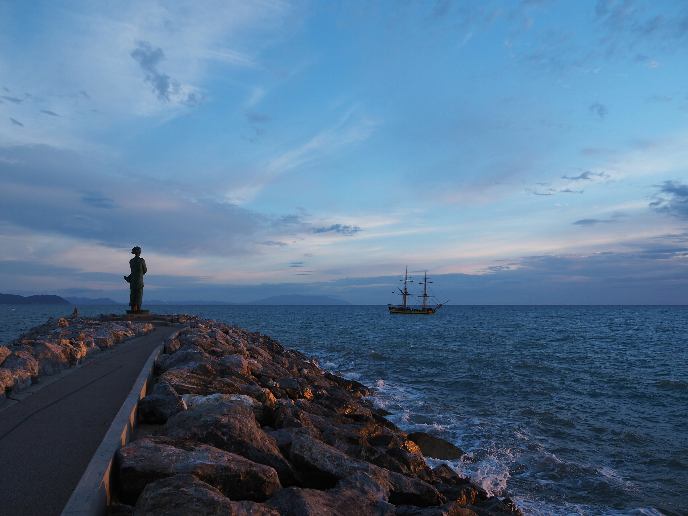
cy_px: 258
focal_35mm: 28
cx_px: 344
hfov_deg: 63.4
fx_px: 557
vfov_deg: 49.7
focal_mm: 14
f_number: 5
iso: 200
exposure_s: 1/160
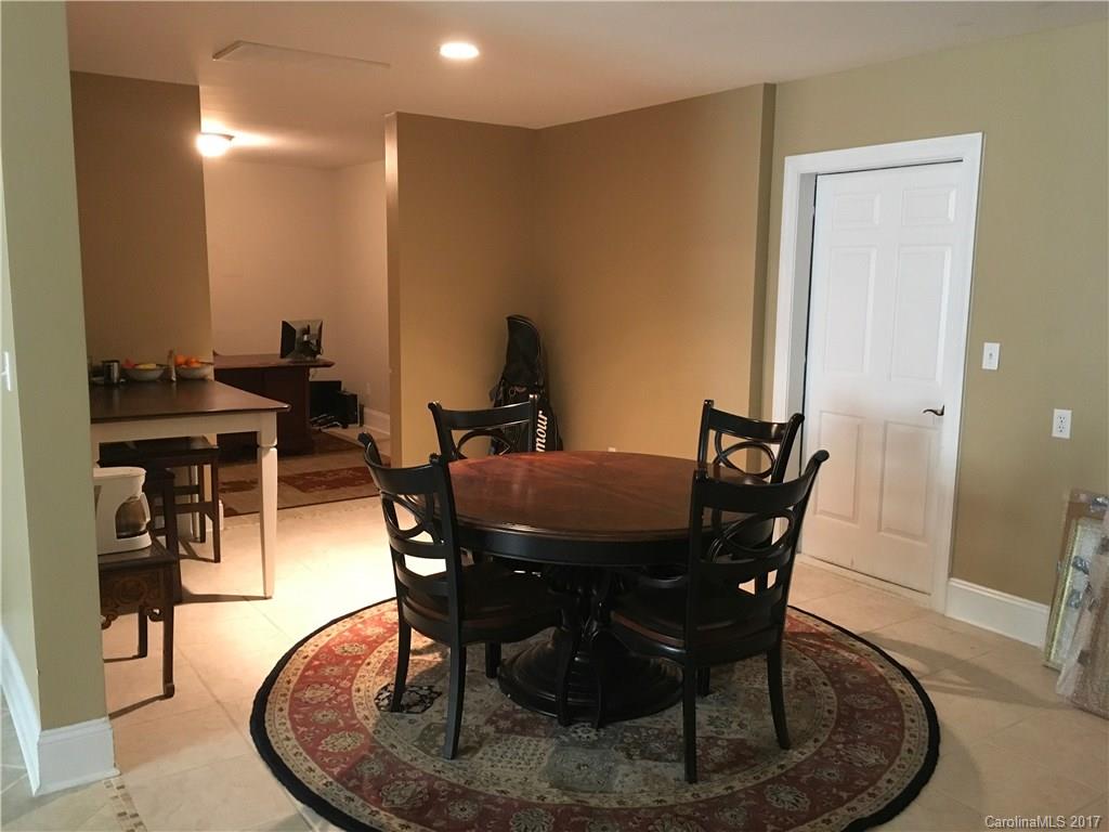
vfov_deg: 48.2
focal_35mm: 29
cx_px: 554
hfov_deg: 61.7
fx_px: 929
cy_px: 416
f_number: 2.2
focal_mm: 4.15
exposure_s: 1/15
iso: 250
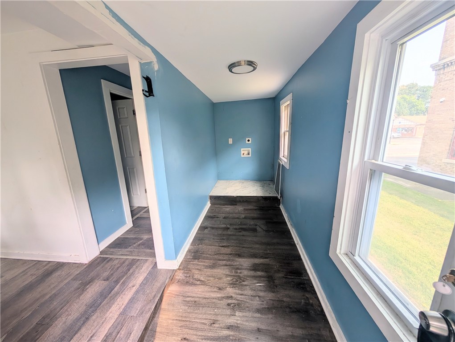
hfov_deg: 110.5
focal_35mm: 12
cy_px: 171
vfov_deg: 94.6
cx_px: 228
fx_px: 158
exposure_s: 1/284
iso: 50
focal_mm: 2.02
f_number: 1.7
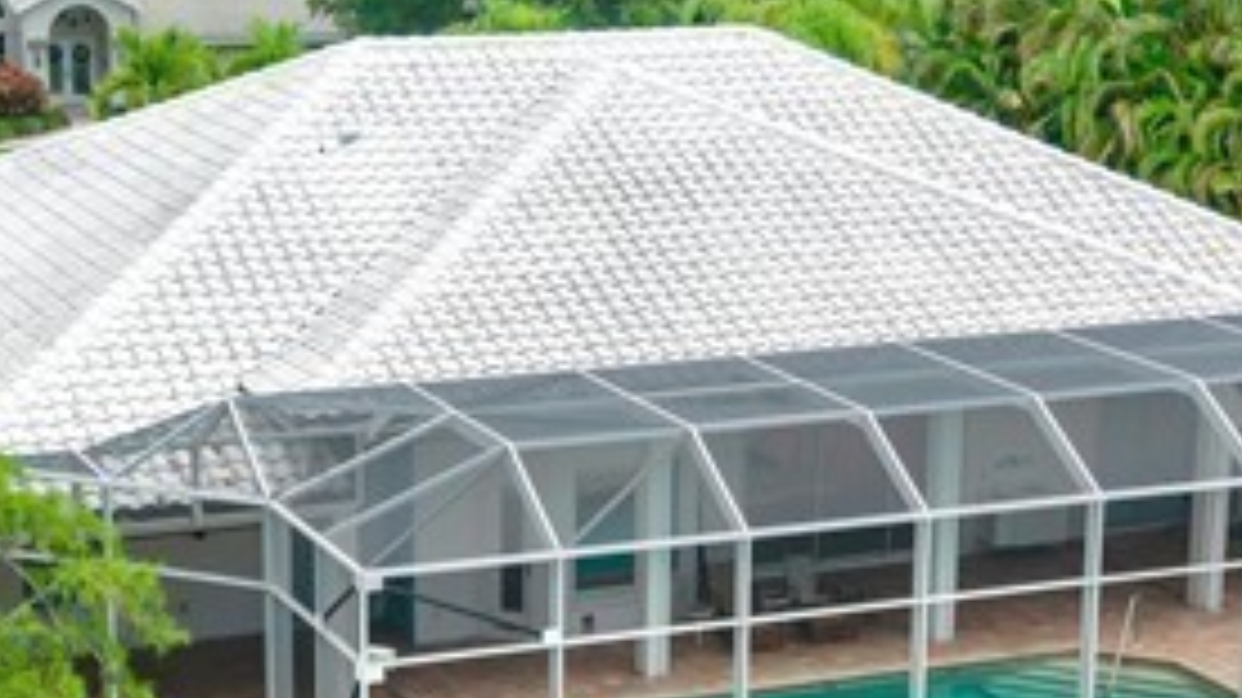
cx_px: 549
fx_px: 3193
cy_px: 540
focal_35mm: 97
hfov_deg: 22.0
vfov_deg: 12.4
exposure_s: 1/400
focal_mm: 8.67
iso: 100
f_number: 1.8
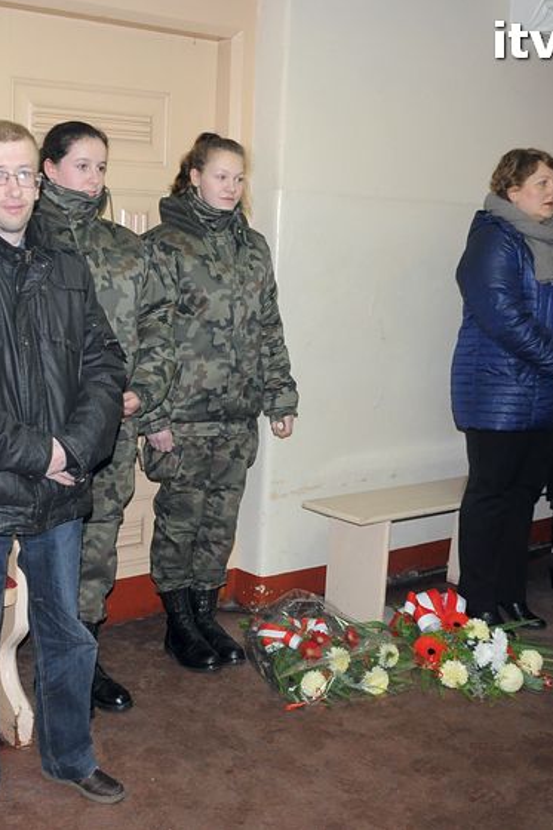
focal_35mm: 48
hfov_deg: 28.1
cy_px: 414
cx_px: 197
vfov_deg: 41.3
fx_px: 1101
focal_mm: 21
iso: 1600
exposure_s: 1/60
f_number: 5
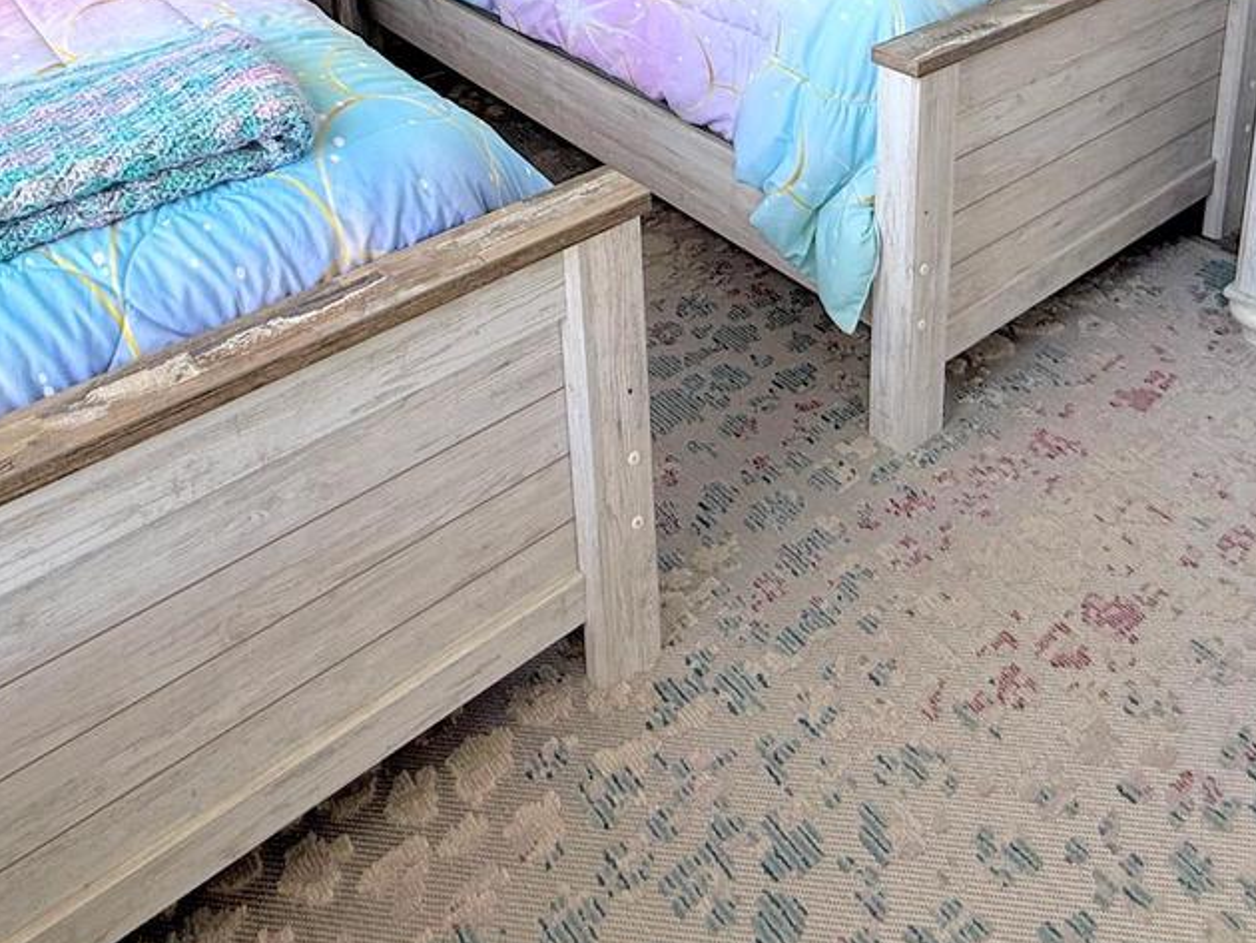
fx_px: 1162
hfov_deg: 56.7
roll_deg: +3.0
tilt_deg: -15.9
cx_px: 586
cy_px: -68
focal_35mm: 32
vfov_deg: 37.7
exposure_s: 1/99
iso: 64
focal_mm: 2.22
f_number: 2.2
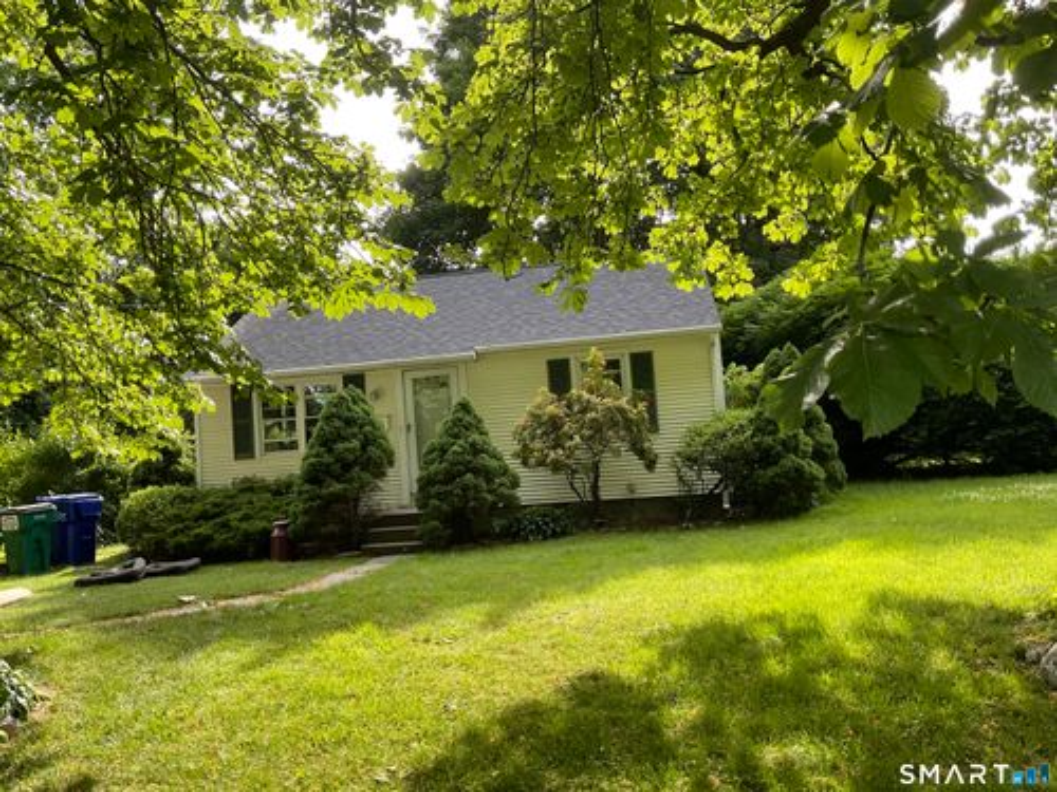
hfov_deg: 61.7
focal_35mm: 29
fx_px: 886
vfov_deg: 48.2
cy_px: 396
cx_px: 528
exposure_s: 1/213
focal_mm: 3
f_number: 1.8
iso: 16
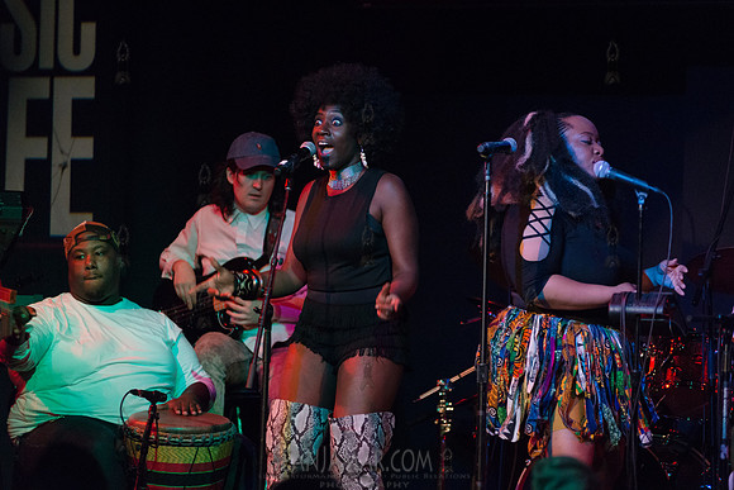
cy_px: 245
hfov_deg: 10.3
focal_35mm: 200
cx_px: 367
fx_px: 4079
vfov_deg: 6.9
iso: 4000
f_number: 2.8
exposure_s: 1/320
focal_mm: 200
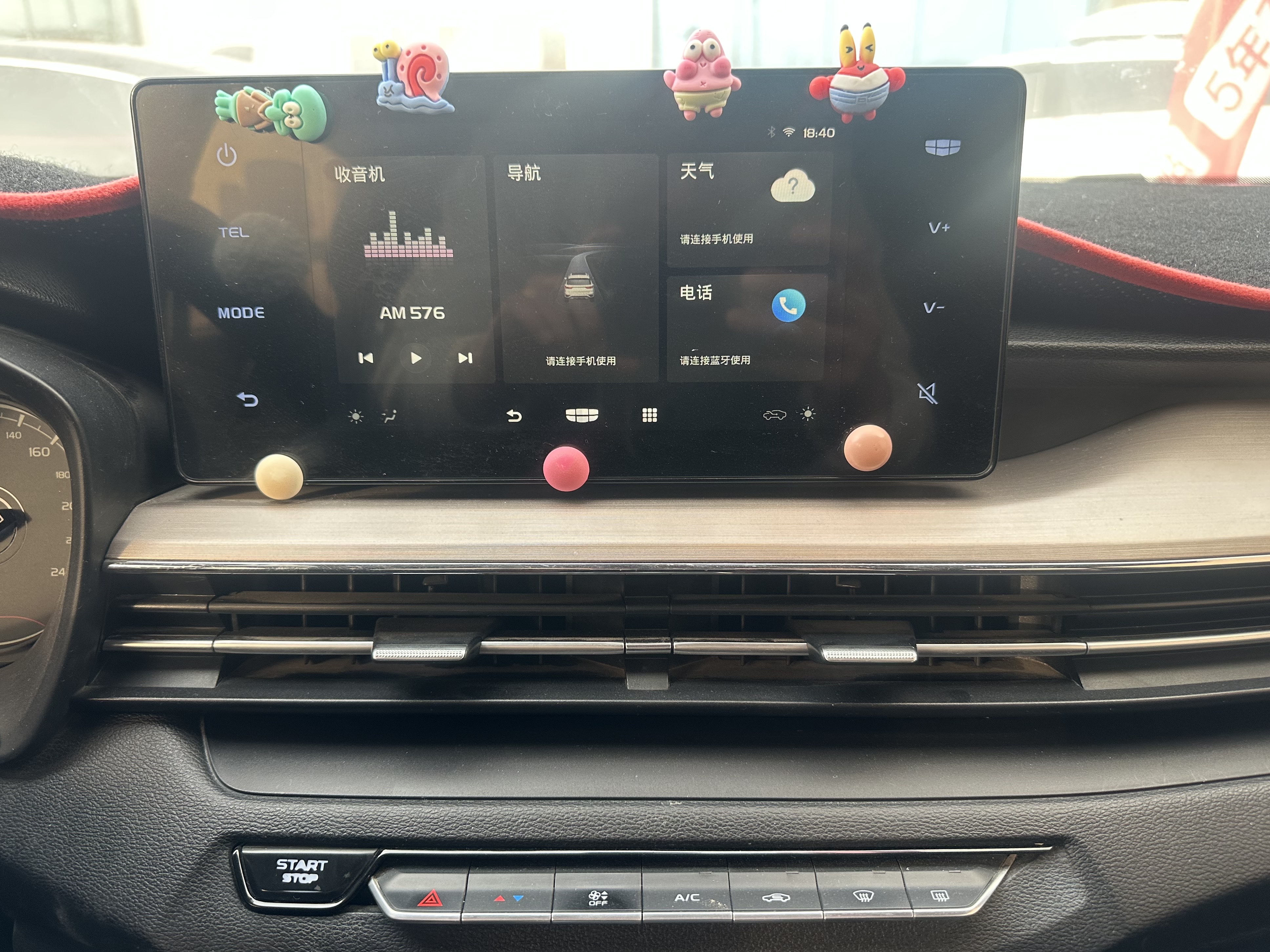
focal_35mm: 25
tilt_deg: -21.5
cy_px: 495
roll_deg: +0.4
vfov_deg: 54.9
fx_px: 917
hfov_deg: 69.4
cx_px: 625
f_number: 1.78
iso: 160
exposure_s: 1/121
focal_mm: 6.86
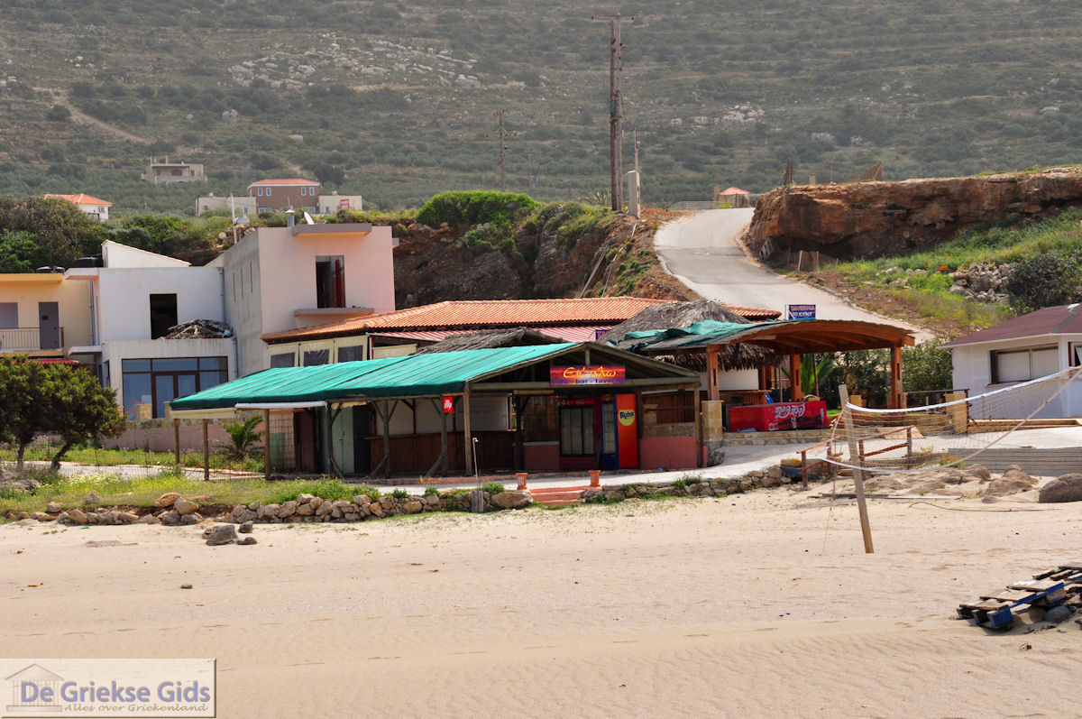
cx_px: 541
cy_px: 360
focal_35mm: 112
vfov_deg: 12.1
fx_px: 3377
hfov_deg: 18.2
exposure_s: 1/320
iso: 200
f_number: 10
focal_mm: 75
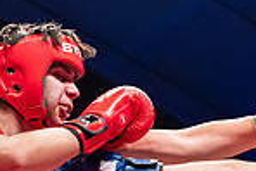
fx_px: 1395
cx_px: 292
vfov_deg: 6.9
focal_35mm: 196
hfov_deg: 10.3
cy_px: 241
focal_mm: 50
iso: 4000
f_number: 2.8
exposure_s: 1/1000
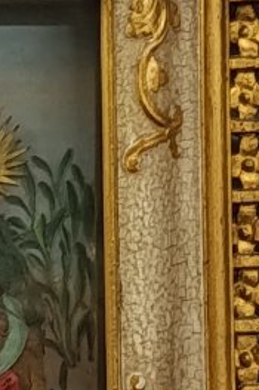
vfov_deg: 9.0
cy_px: 128
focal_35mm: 228
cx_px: -78
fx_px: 2464
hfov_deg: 6.0
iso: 1034
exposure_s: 1/50
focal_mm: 5.24
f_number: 1.7
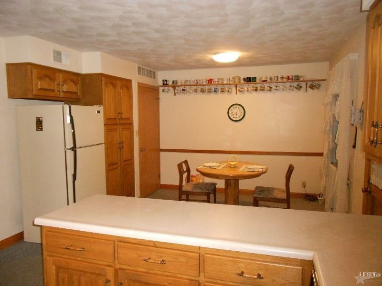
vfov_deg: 53.1
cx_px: 191
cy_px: 143
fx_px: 287
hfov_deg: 67.3
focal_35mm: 26
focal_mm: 4.6
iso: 500
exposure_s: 1/25
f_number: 3.2
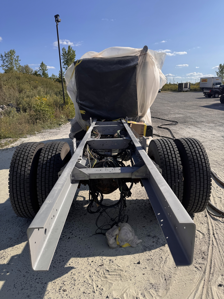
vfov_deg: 71.6
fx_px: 207
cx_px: 112
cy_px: 150
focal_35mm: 24
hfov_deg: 56.8
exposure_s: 1/5348
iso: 80
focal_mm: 6.76
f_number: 1.78
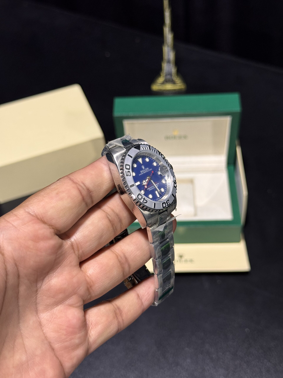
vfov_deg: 39.7
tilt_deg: -48.9
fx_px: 523
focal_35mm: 48
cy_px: 189
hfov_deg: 30.3
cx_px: 142
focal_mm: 6.76
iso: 125
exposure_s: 1/50
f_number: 1.78
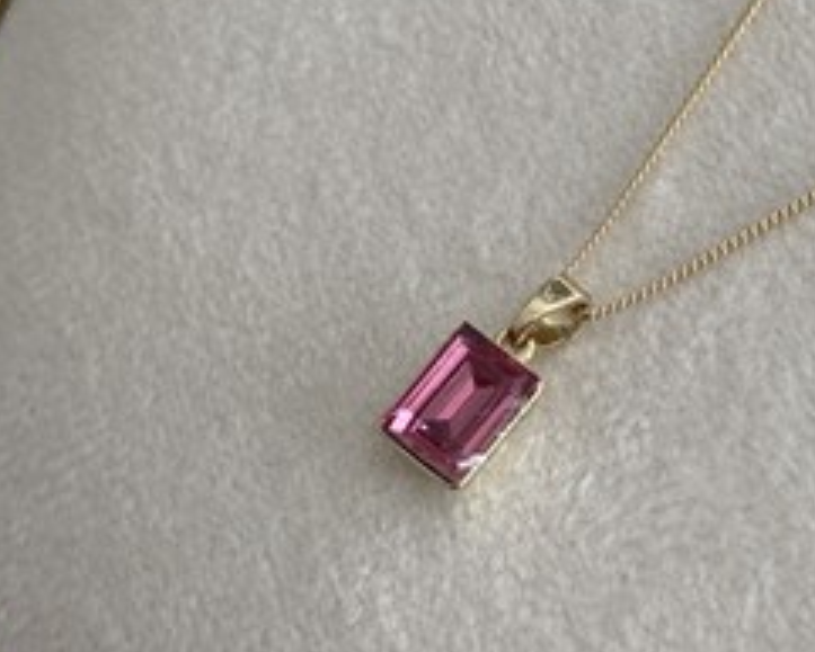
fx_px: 1303
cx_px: 531
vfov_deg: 28.1
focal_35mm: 54
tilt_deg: -62.5
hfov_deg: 34.5
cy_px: 367
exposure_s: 1/267
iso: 32
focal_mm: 4.25
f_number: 1.8
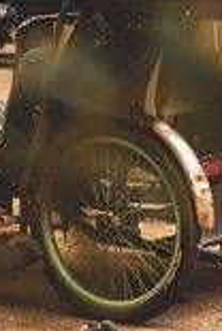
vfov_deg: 9.0
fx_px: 2099
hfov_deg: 6.1
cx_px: 125
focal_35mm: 228
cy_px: 61
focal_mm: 35
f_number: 1.8
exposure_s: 1/250
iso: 80
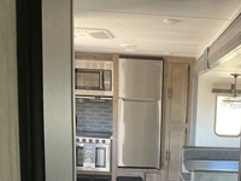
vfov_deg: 24.3
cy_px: 175
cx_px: 190
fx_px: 404
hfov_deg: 32.4
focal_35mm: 58
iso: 200
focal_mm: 3
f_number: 1.8
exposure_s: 1/60
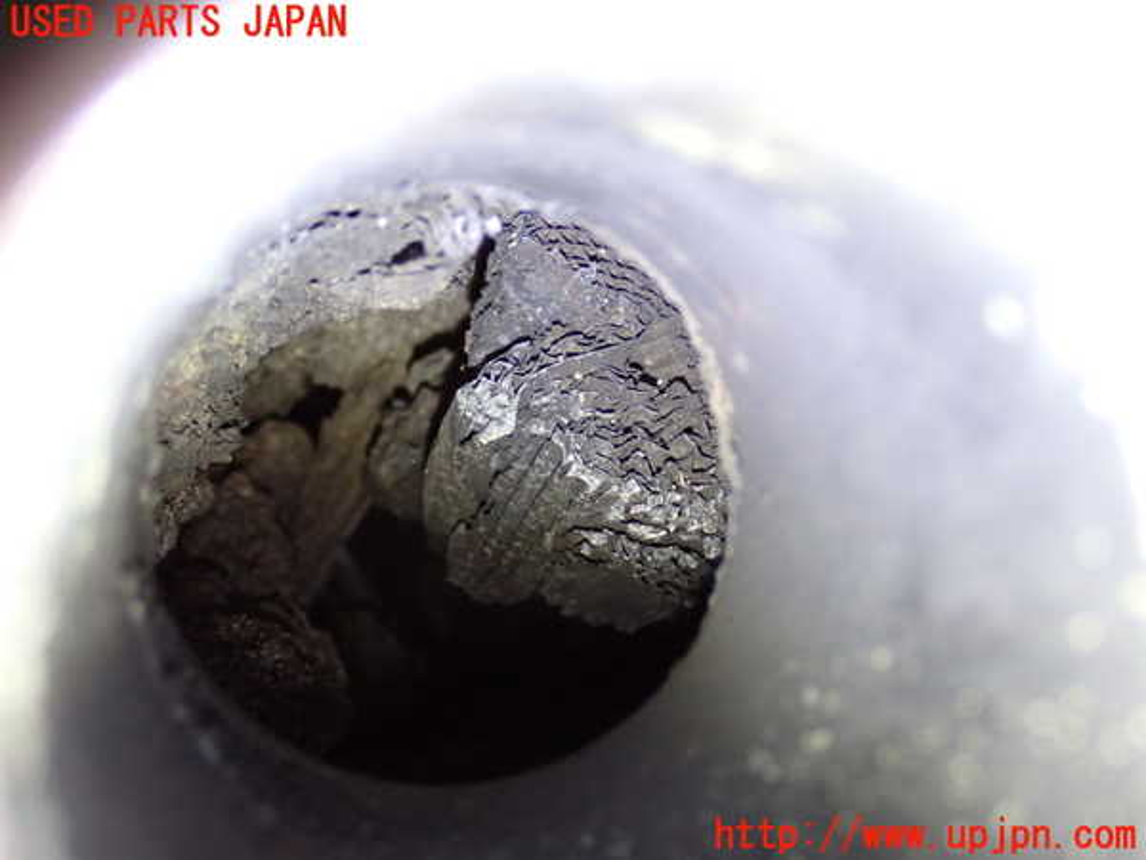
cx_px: 573
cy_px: 430
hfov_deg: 29.0
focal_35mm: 67
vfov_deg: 21.9
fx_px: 2218
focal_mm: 11.88
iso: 800
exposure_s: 1/30
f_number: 3.8
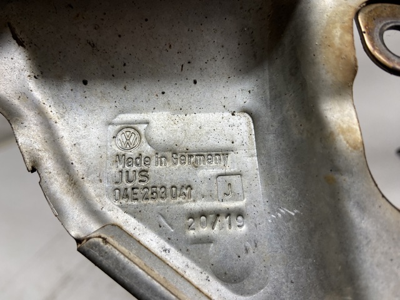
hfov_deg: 69.4
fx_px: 289
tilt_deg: -44.4
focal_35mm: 25
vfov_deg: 54.8
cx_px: 200
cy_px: 150
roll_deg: -1.4
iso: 50
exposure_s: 1/100
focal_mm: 4.25
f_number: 1.8
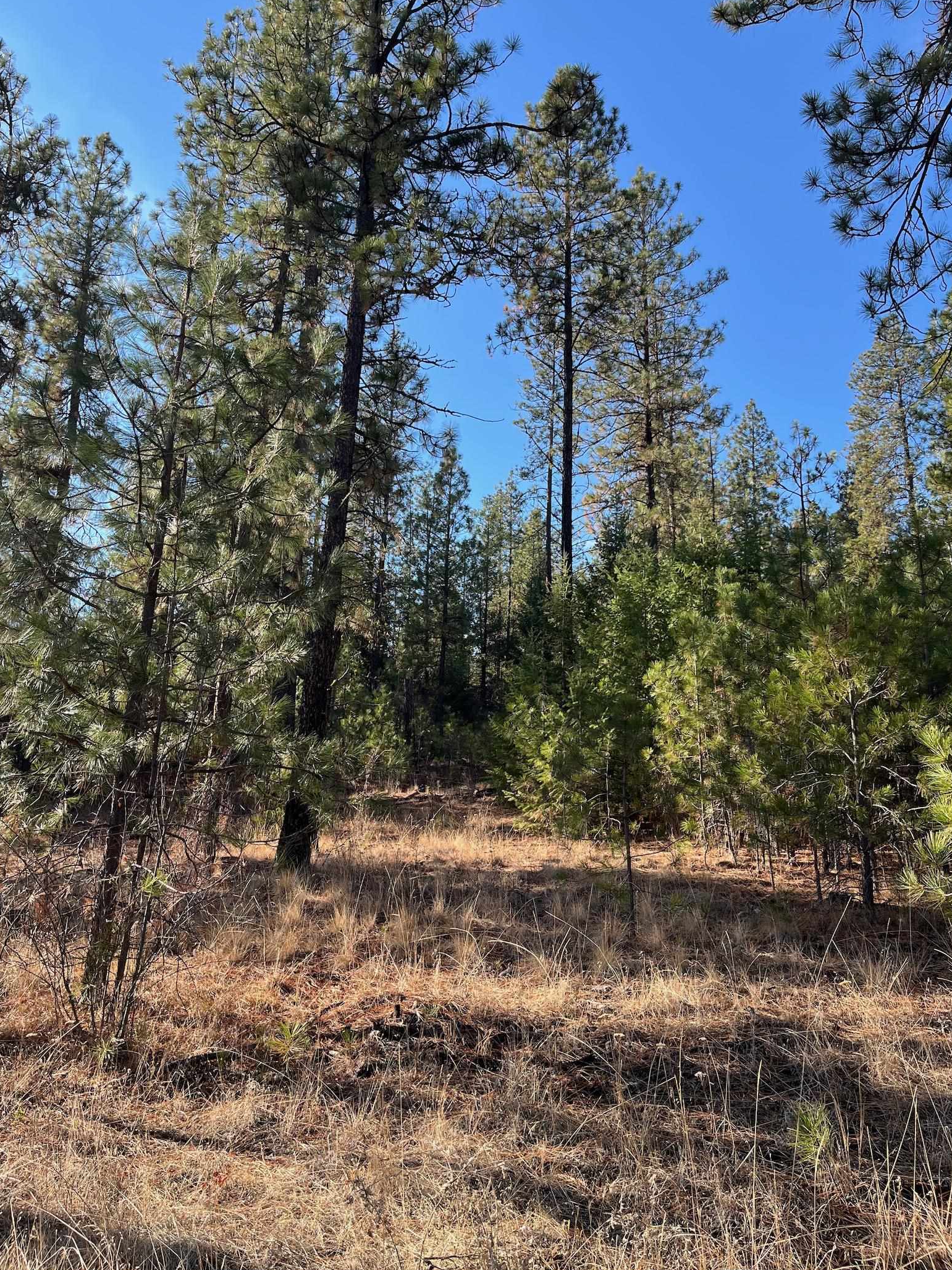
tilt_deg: +12.3
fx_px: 990
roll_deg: -2.3
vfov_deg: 65.3
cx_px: 473
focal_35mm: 27
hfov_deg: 51.3
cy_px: 623
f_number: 1.6
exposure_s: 1/891
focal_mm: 5.1
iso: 50
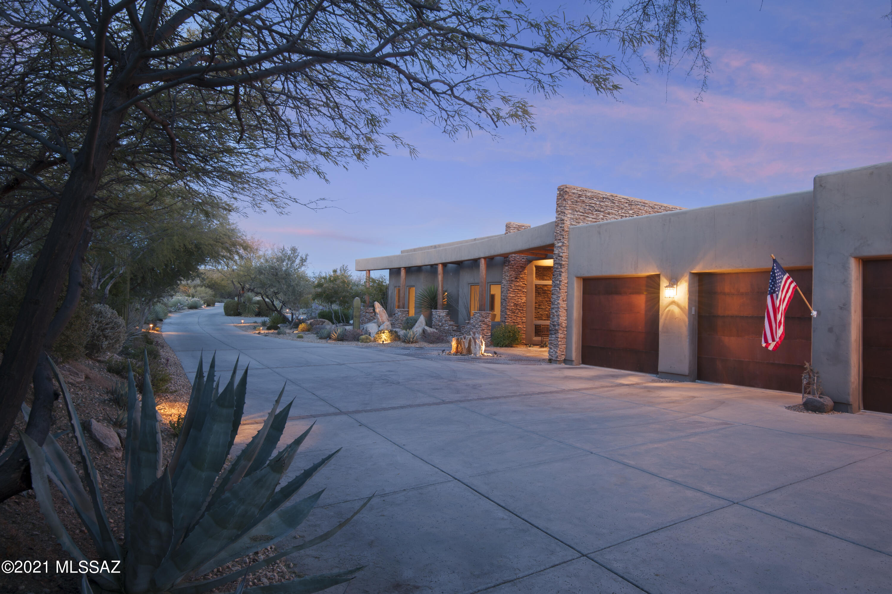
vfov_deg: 57.2
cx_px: 446
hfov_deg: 78.6
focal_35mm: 22
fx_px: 545
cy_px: 297
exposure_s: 5
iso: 400
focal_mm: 22
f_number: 9
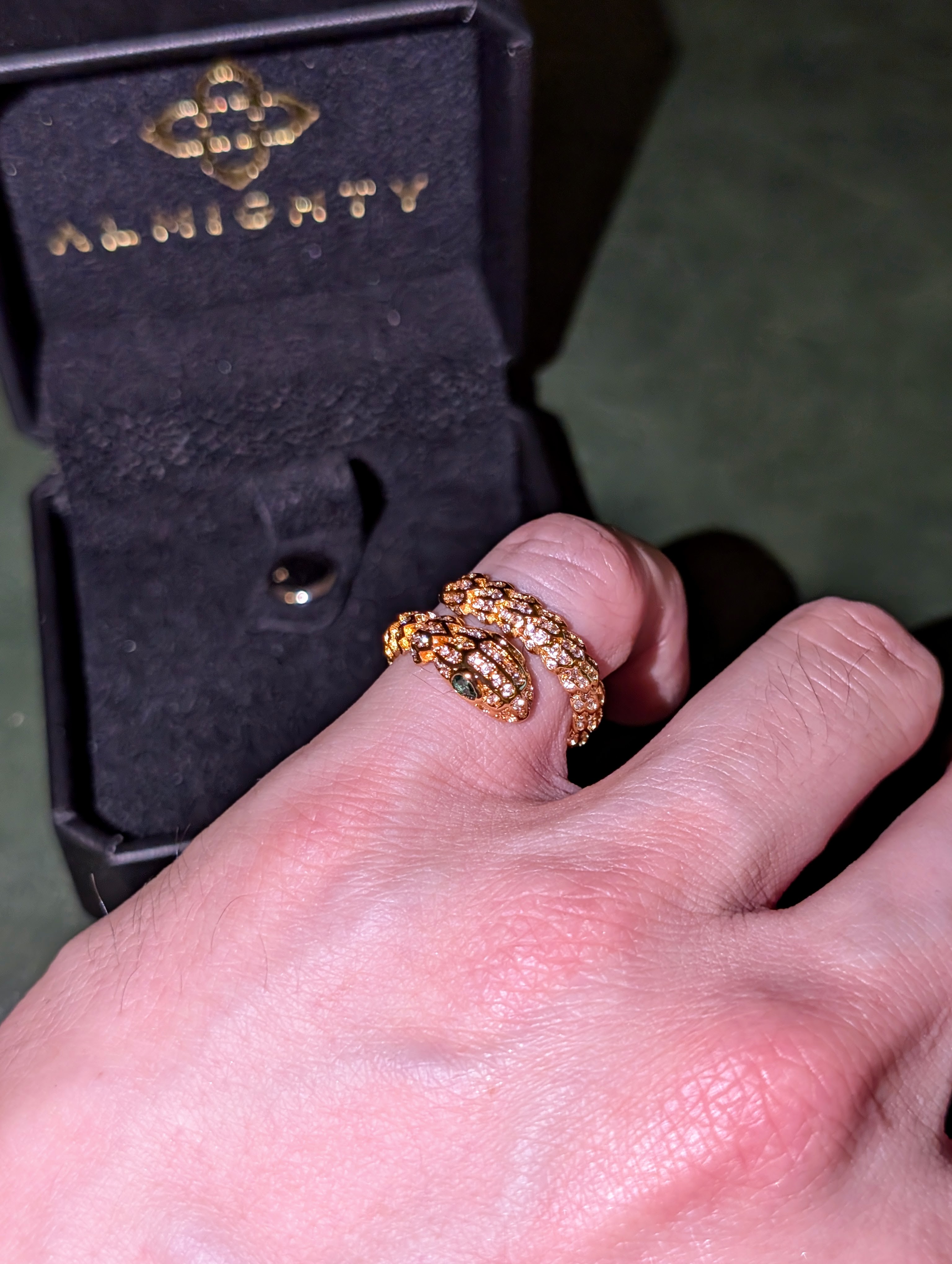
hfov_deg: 29.7
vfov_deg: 38.9
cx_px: 476
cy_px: 632
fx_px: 1792
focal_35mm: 49
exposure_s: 1/85.7
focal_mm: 6.9
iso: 236
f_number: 1.68
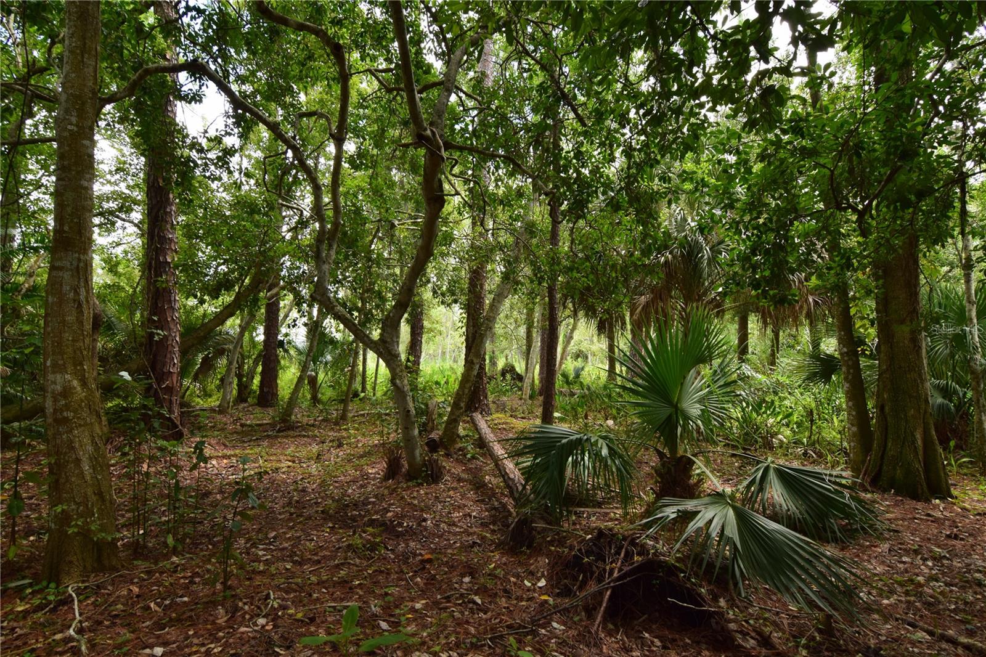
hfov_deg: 95.0
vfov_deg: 72.0
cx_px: 493
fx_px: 452
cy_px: 328
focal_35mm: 16
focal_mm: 11
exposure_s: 1/80
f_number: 8
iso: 400
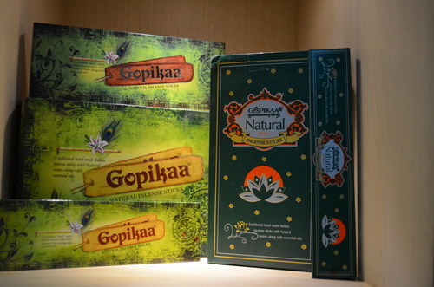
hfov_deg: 41.2
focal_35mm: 48
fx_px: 577
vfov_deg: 27.9
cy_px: 144
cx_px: 217
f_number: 4.8
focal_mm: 32
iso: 800
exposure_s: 1/50
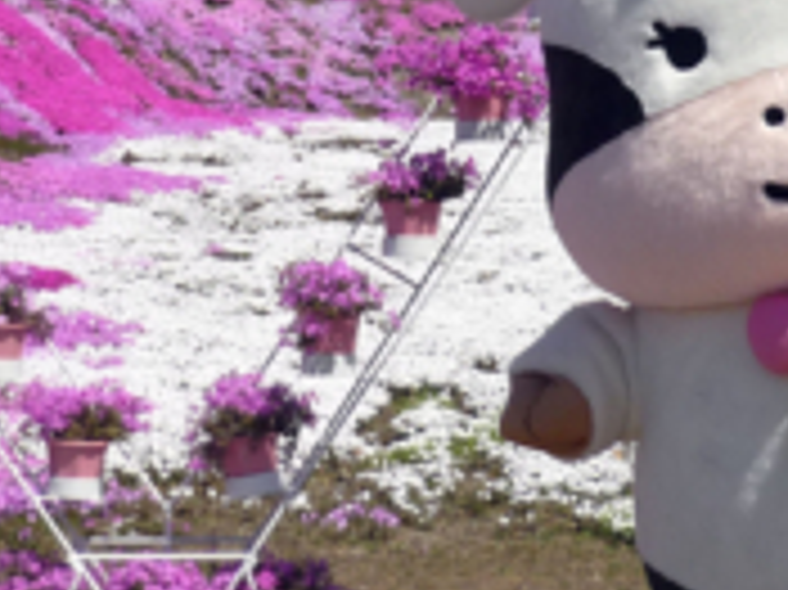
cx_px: 351
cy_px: 23
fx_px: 2571
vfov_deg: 12.9
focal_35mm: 113
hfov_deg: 17.4
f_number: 8
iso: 100
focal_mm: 5.5
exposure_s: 1/320
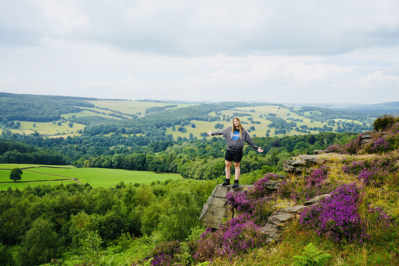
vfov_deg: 40.0
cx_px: 200
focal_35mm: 33
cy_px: 133
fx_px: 366
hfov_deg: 57.2
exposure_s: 1/125
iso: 100
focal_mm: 33
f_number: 9
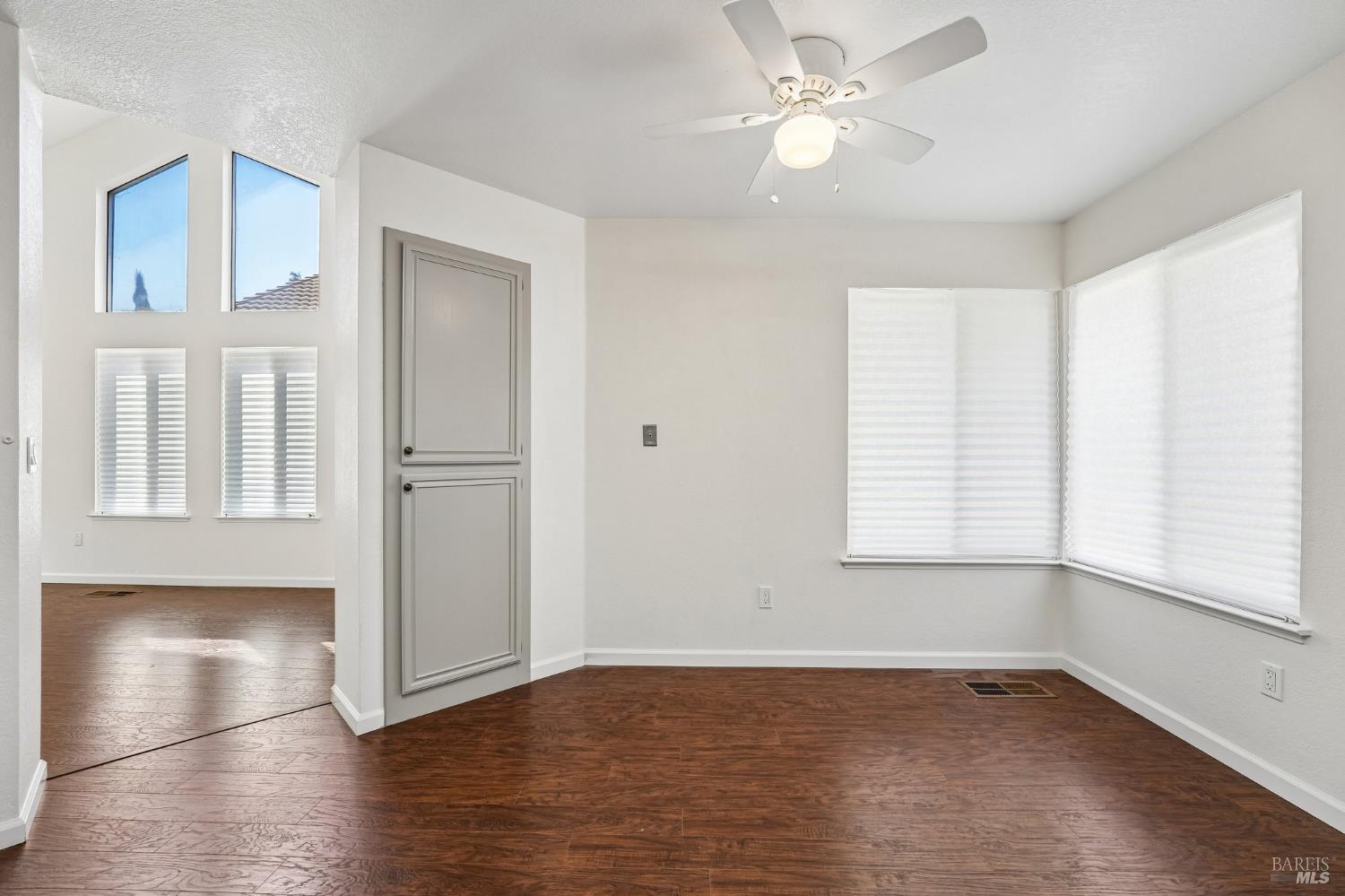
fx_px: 523
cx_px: 672
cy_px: 448
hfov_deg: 104.3
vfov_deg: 81.2
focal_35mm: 14
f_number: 8
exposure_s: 1/30
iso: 640
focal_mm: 14
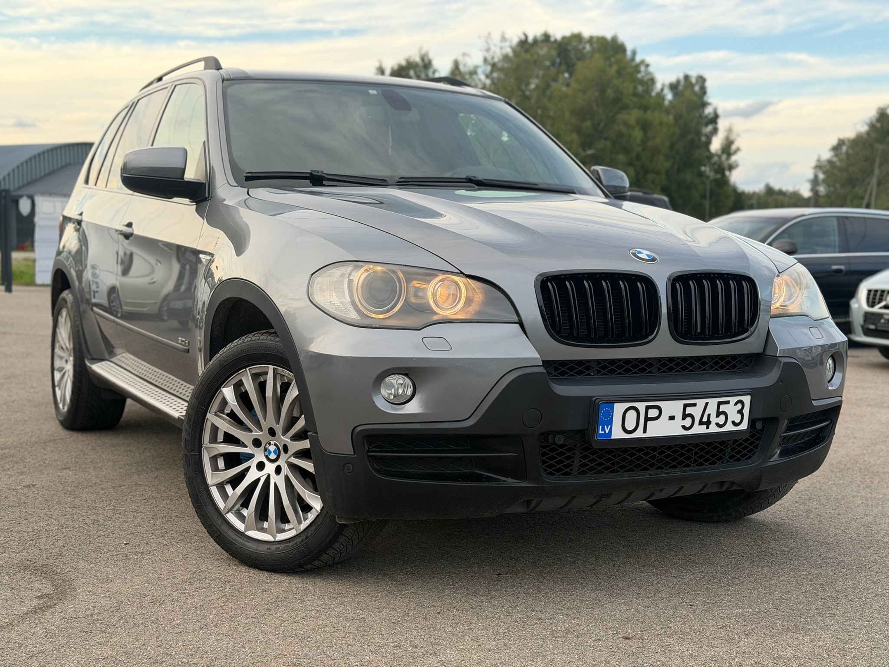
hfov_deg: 39.7
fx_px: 1233
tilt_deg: -4.5
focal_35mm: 48
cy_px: 334
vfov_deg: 30.3
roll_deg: +0.3
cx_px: 444
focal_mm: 6.76
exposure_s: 1/663
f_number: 1.78
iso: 100
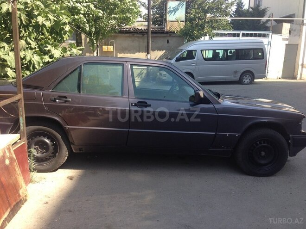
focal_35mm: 33
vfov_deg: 42.9
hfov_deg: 55.4
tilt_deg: -10.4
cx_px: 153
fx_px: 292
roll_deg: -1.1
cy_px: 114
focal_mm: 4.12
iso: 50
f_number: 2.4
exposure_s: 1/420
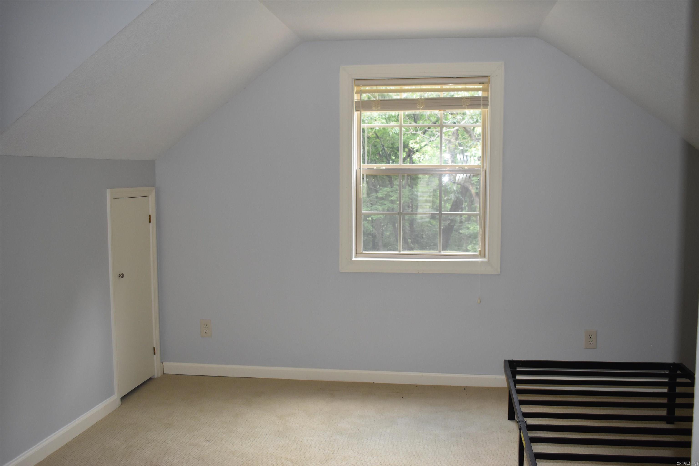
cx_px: 350
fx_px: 641
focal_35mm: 33
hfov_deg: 57.2
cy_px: 233
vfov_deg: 40.0
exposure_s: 1/100
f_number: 4.5
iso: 800
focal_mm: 22
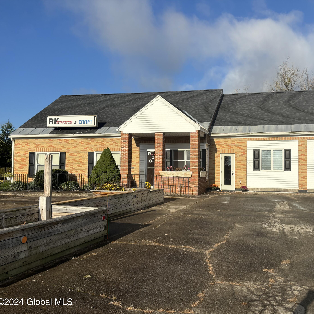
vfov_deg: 52.5
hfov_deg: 51.6
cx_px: 209
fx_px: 318
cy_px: 158
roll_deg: -0.4
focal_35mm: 31
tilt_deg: +2.2
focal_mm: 5.96
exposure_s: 1/5348
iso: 50
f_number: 1.6
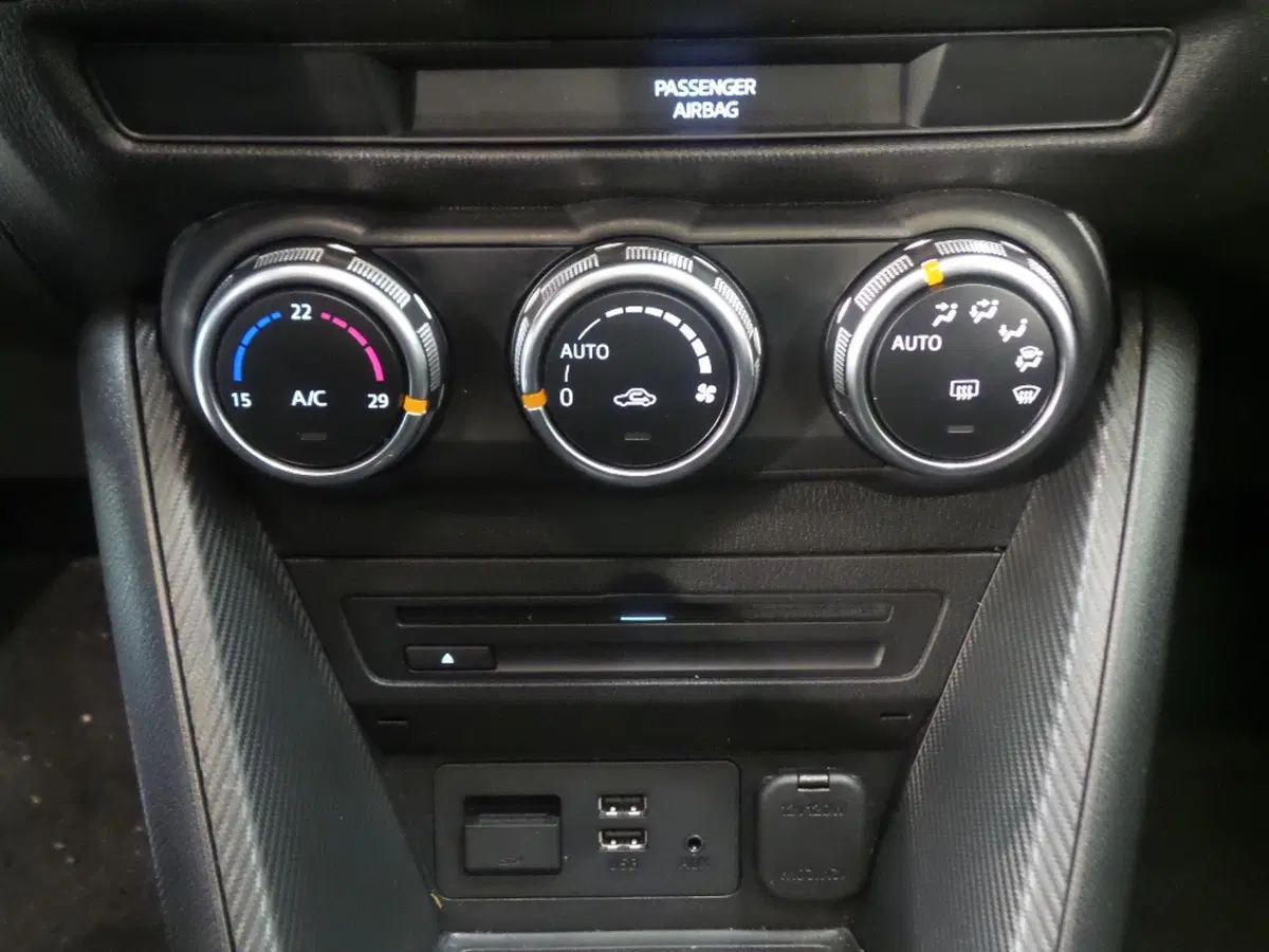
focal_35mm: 34
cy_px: 476
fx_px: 1246
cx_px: 634
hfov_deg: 54.0
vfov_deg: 41.8
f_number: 3
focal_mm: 6.2
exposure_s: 1/6
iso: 1250
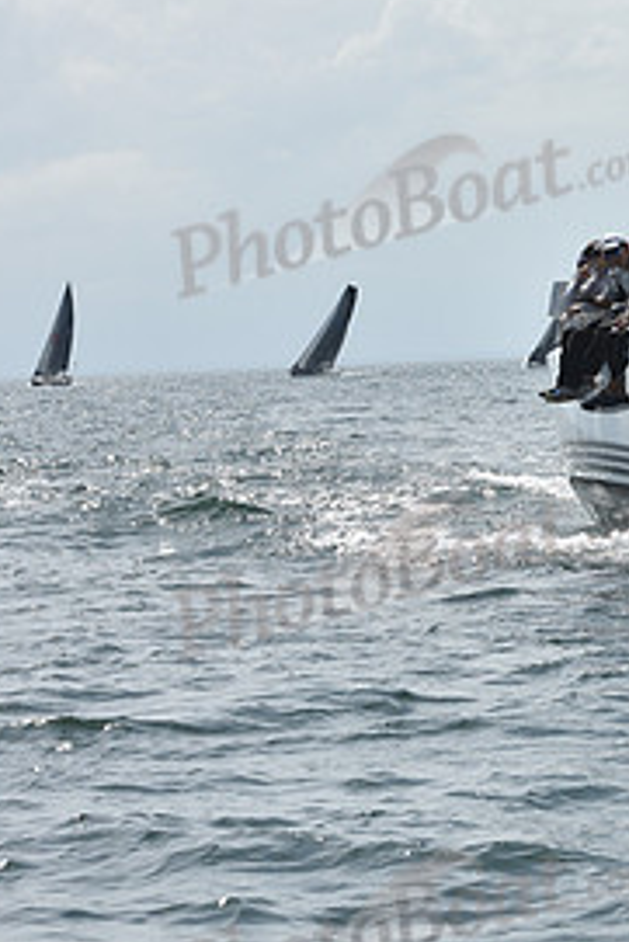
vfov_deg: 12.0
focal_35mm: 171
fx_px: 4476
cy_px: 339
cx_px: 844
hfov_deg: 7.9
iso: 200
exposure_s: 1/800
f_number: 10
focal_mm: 80
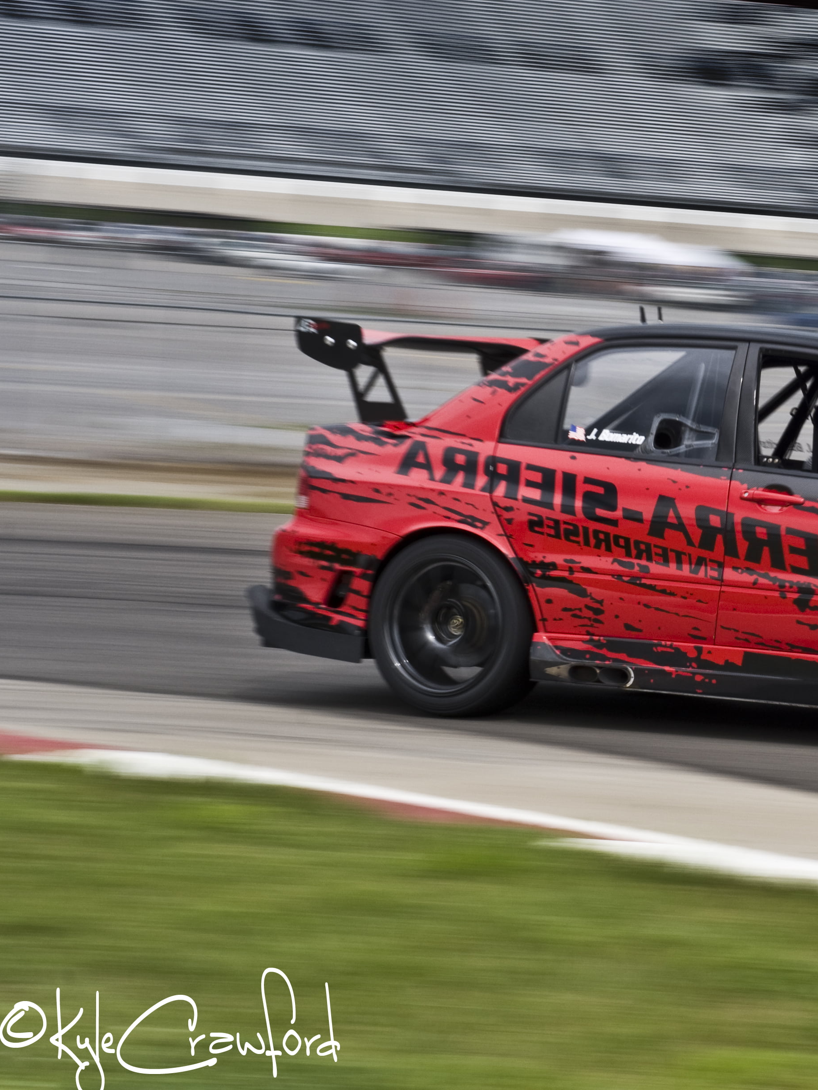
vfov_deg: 15.6
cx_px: 923
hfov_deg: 11.6
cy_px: 471
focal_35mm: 126
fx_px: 3970
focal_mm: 50
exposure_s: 1/60
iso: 100
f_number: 16
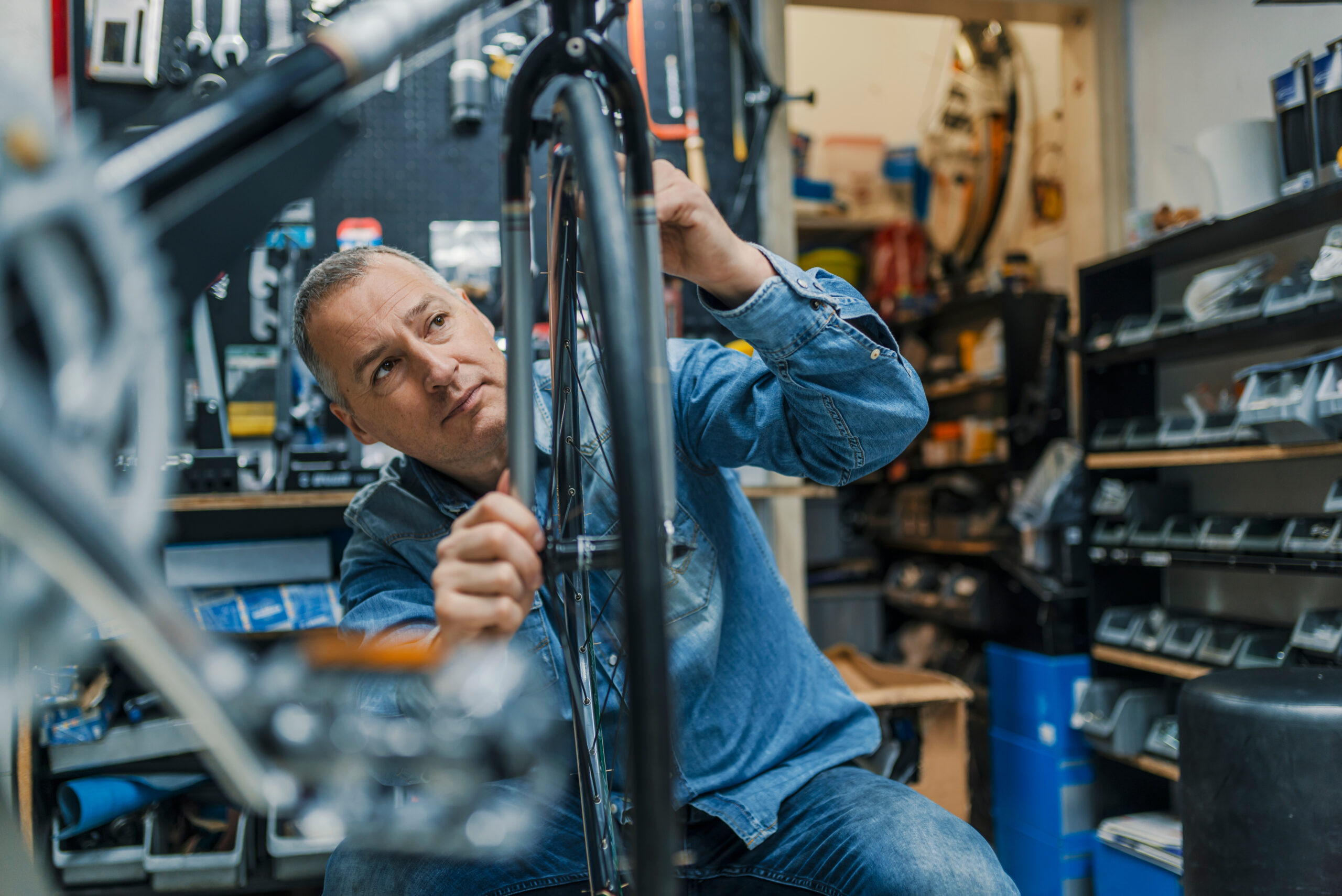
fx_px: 1305
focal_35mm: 35
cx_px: 671
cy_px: 448
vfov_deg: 37.9
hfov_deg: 54.4
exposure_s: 1/125
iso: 200
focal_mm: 35
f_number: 1.8
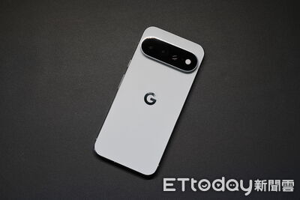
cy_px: 100
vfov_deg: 29.4
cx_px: 150
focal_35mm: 46
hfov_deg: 42.9
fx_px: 381
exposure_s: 1/50
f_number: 6.3
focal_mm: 30.5
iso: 220
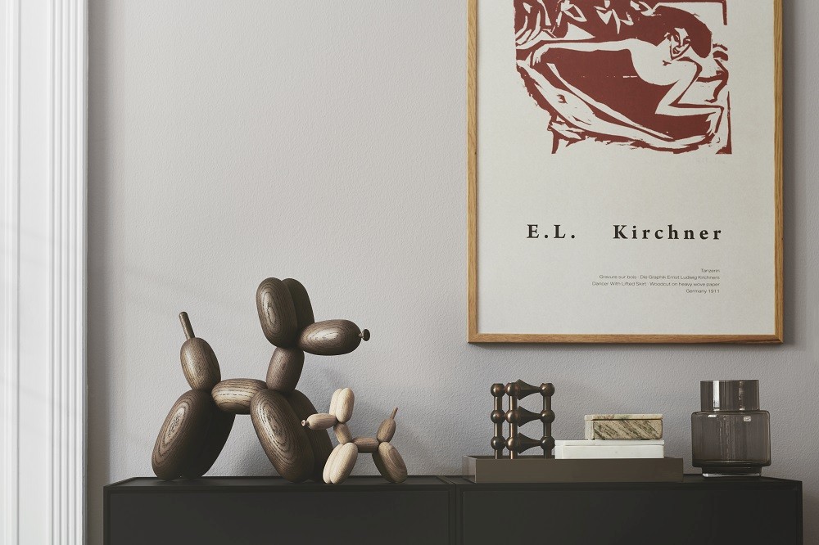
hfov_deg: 23.9
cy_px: 272
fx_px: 1933
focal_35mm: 85
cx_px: 410
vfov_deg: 16.1
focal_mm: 85
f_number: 5.6
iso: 100
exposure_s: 3
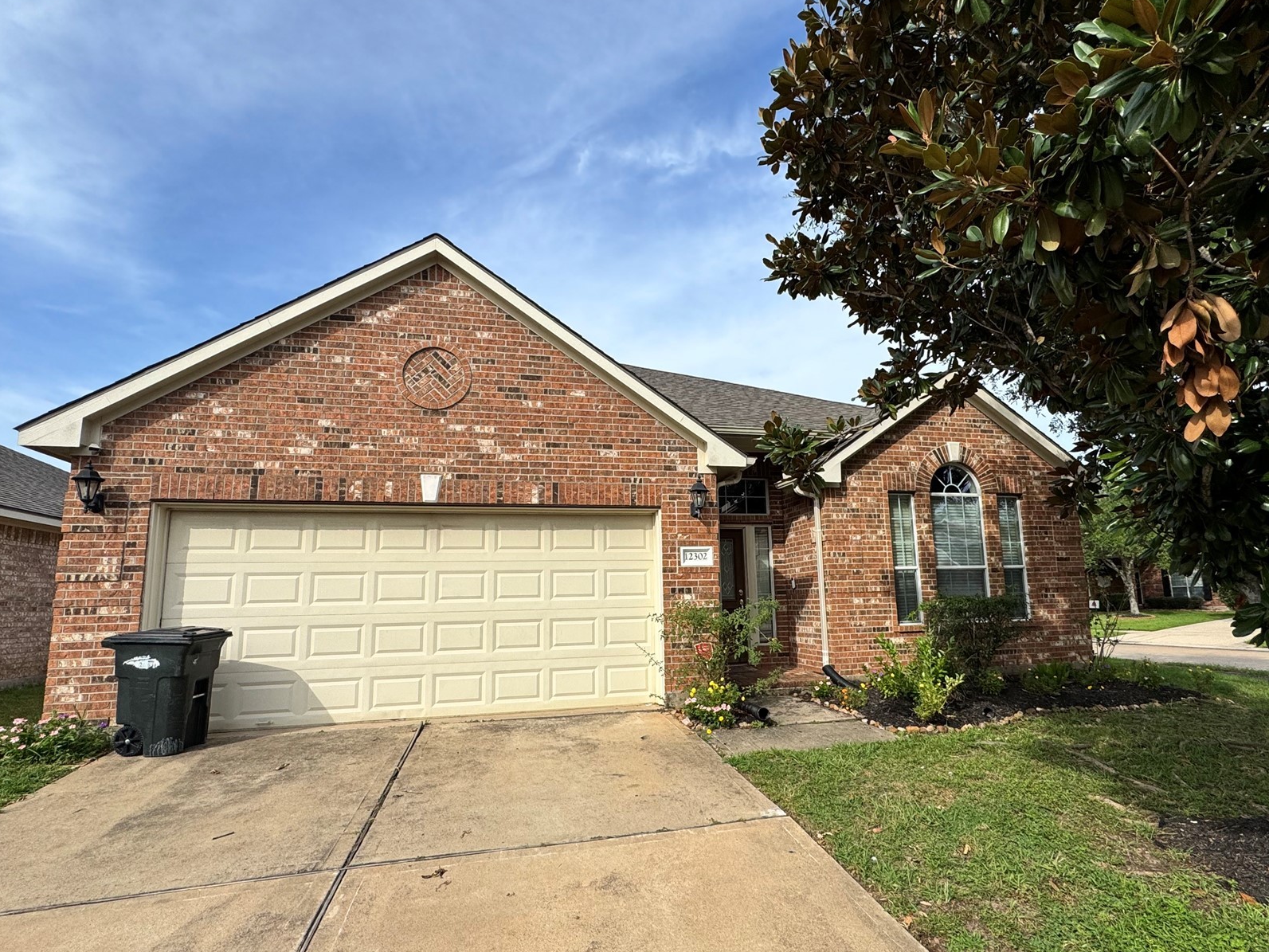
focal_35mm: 18
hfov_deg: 87.6
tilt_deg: +7.8
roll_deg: +1.2
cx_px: 683
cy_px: 512
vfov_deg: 71.5
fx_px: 660
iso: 50
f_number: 2.2
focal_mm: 2.22
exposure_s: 1/1709
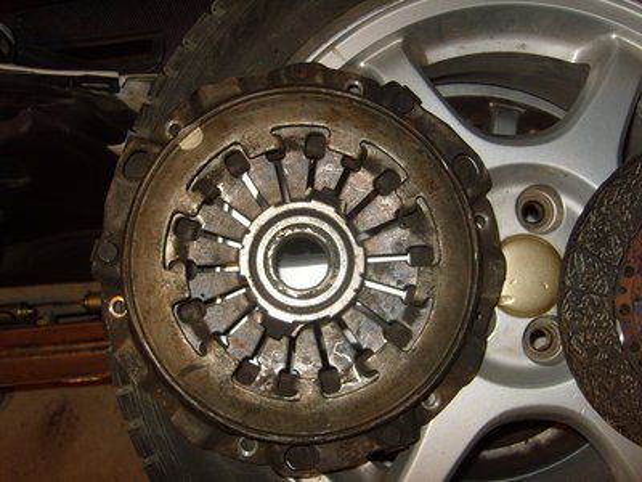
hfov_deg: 52.6
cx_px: 321
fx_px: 649
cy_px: 241
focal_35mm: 35
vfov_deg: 40.7
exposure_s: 1/30
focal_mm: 7.4
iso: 100
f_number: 2.8
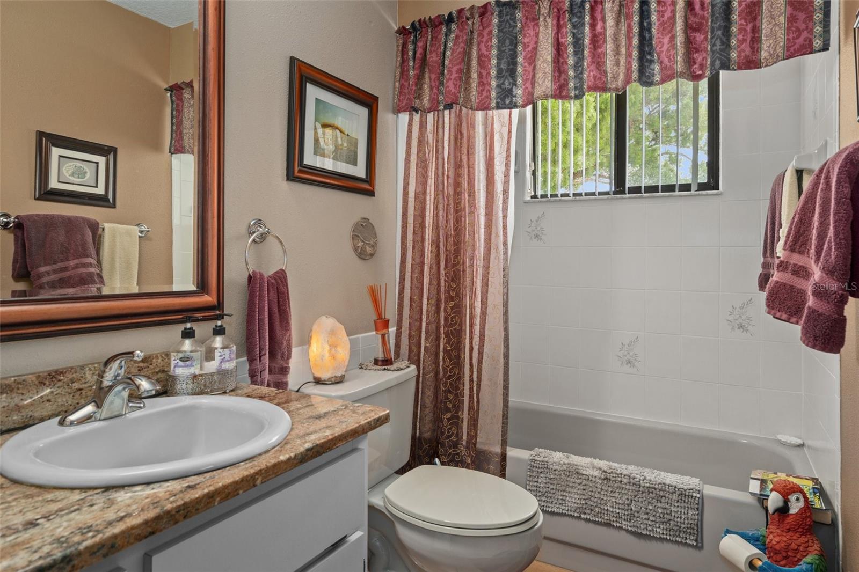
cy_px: 286
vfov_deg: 59.5
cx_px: 430
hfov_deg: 81.2
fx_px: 501
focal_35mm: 21
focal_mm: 21
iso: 320
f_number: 8
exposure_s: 1
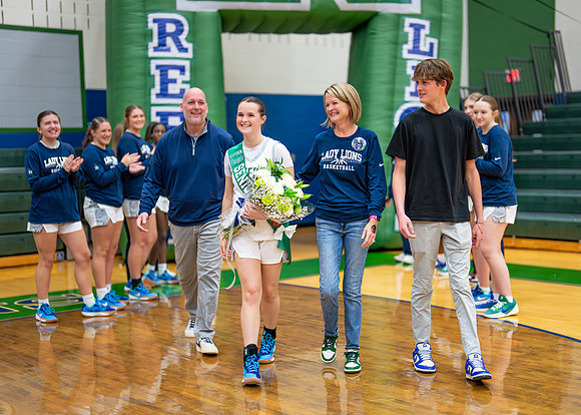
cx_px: 309
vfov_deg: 24.9
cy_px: 215
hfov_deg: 34.3
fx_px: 941
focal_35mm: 57
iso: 1250
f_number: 1.2
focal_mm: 50
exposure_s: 1/640
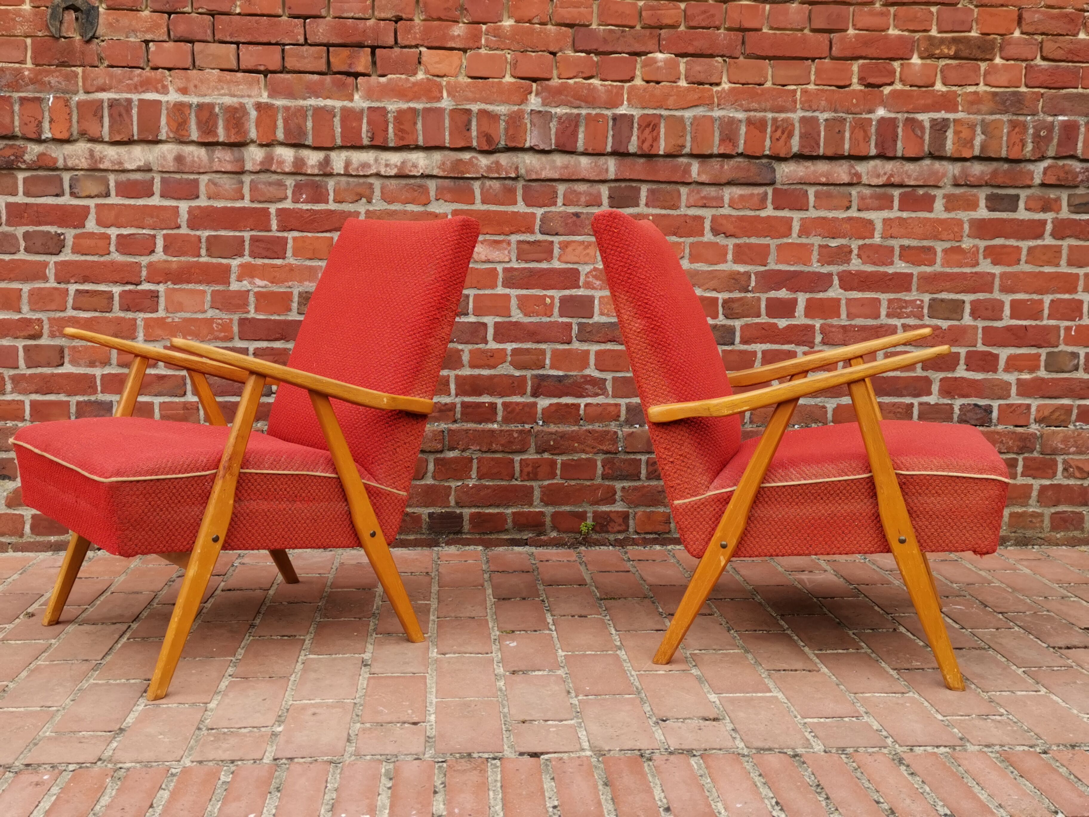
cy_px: 408
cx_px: 544
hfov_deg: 47.9
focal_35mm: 39
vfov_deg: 36.8
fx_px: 1227
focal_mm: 5.58
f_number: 1.8
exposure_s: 1/528
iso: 50
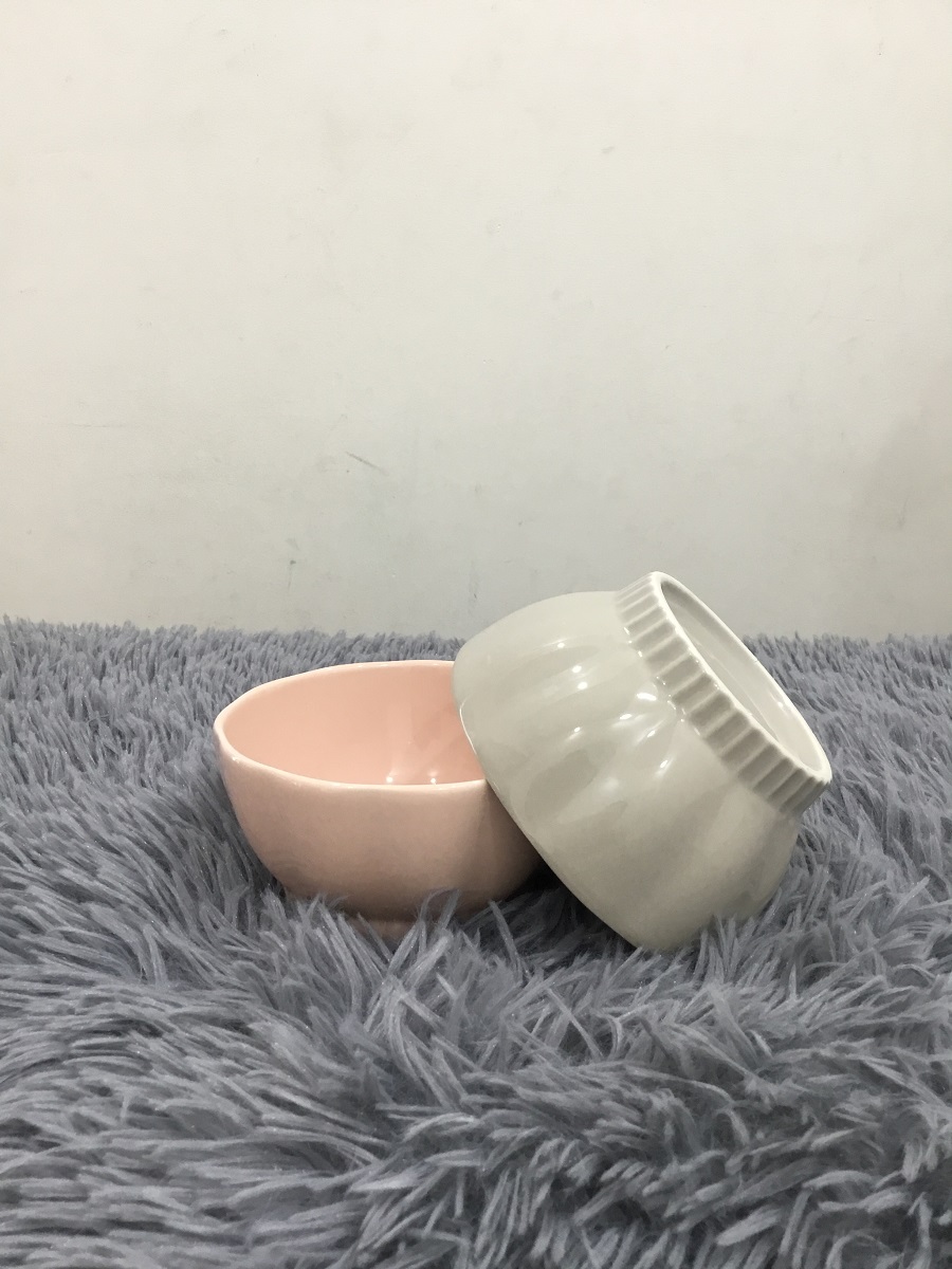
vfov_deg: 58.4
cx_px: 476
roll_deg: +1.0
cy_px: 634
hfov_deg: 45.4
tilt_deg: -15.1
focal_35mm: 31
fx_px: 1137
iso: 80
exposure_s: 1/33
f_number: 2.4
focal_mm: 3.3
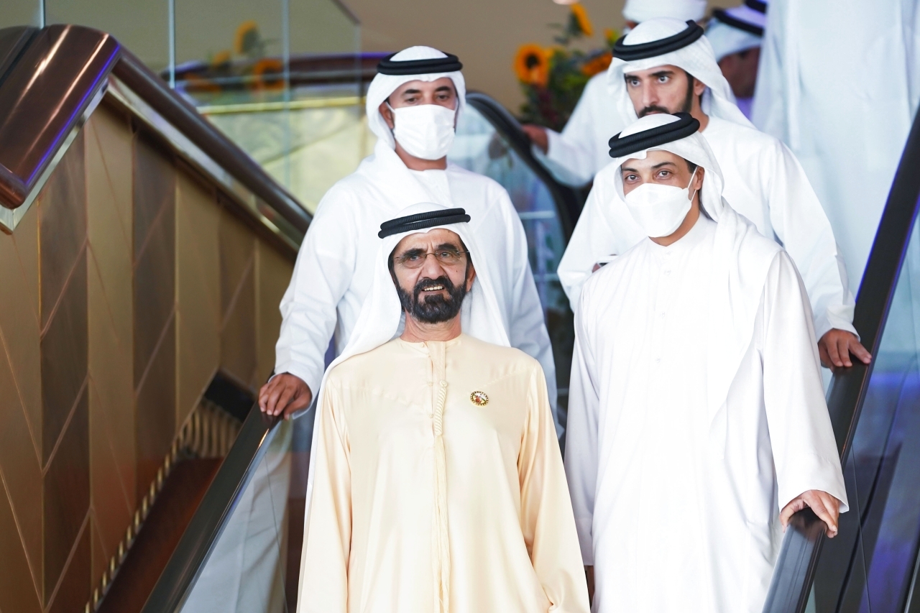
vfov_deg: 7.0
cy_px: 306
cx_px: 460
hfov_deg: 10.5
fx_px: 4982
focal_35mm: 195
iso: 800
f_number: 3.2
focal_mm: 195
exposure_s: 1/320
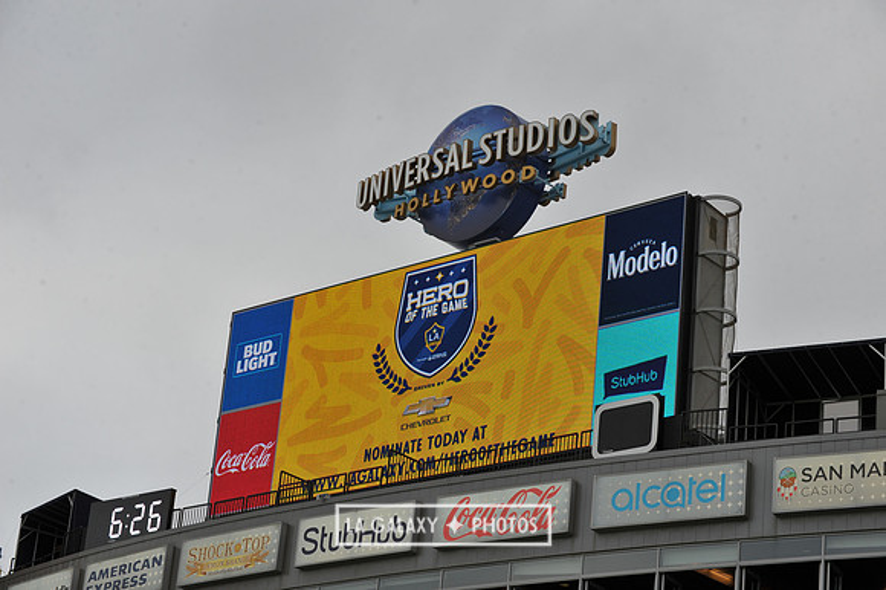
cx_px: 443
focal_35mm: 95
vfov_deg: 14.4
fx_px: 2337
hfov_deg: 21.5
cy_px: 295
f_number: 10
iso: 400
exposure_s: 1/250
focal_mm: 95
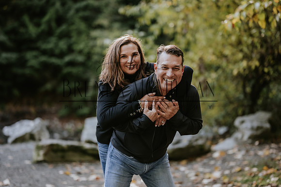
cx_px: 140
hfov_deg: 23.9
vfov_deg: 16.1
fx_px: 663
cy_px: 94
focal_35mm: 85
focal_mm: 85
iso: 500
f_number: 1.8
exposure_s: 1/1000
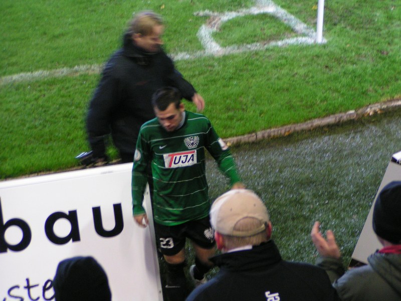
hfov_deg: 12.6
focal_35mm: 157
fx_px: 1819
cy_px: 150
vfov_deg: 9.5
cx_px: 200
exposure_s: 1/15
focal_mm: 24
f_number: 3.5
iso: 200
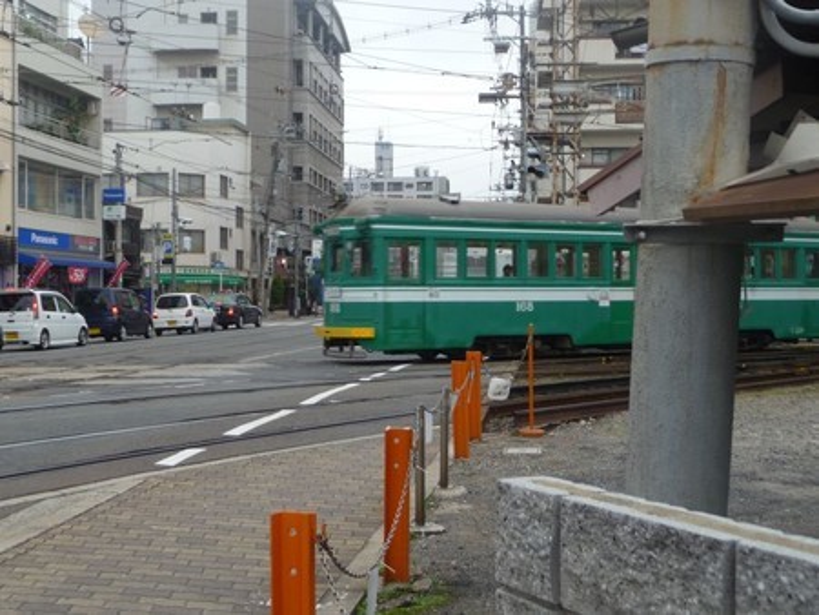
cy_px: 308
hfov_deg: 39.6
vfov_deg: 30.3
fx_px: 1136
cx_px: 410
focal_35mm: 48
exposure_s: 1/50
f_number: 4.2
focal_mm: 8
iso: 100
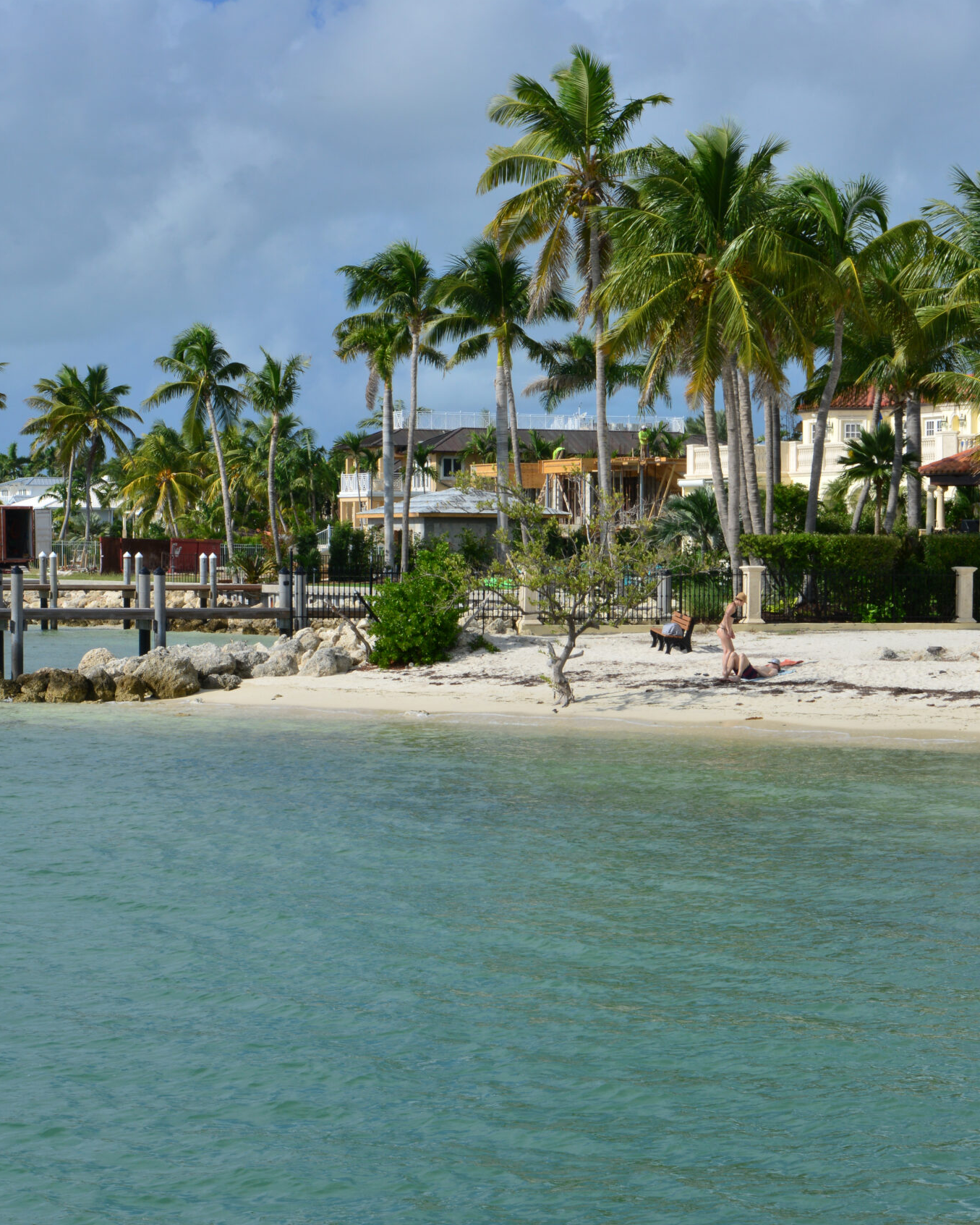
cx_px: 728
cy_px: 616
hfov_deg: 17.4
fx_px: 3190
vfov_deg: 21.7
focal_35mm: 88
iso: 250
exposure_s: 1/200
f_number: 22
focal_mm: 62
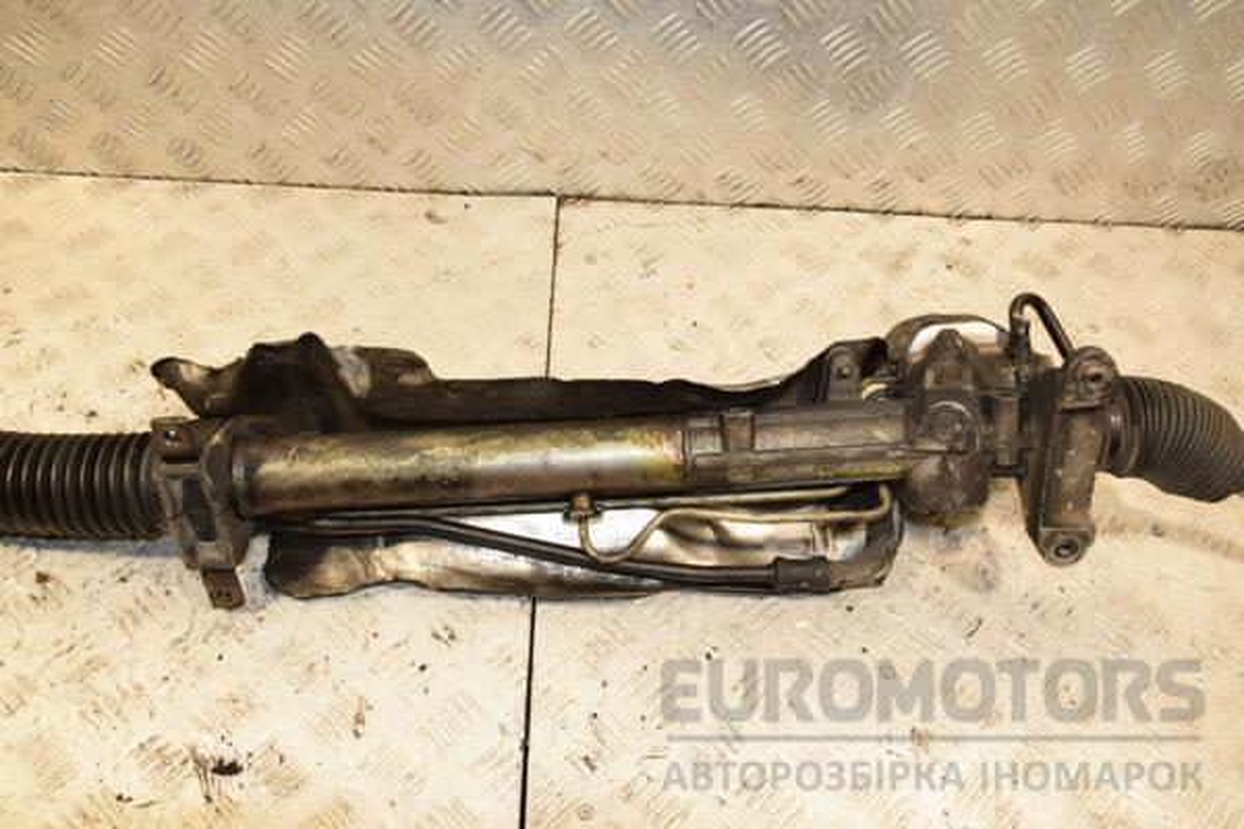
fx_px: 1088
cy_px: 414
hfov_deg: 59.5
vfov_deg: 41.7
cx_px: 622
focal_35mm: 32
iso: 800
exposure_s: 1/160
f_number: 7.1
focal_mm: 21
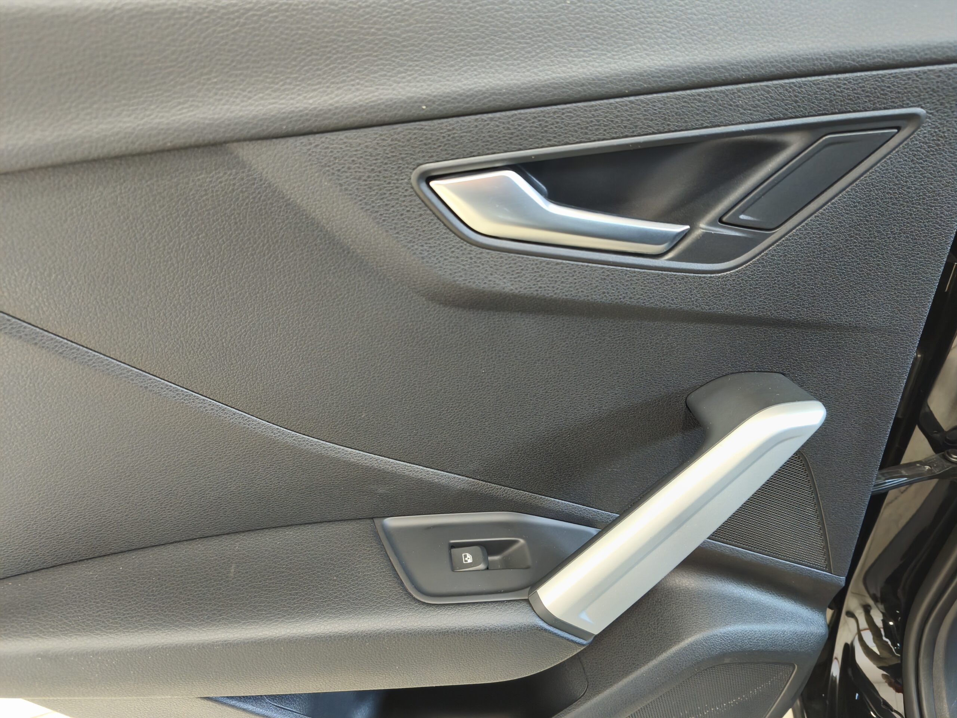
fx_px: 636
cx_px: 478
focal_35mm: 23
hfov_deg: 73.9
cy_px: 359
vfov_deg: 58.9
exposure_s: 1/25
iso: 1600
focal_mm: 5.35
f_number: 1.7
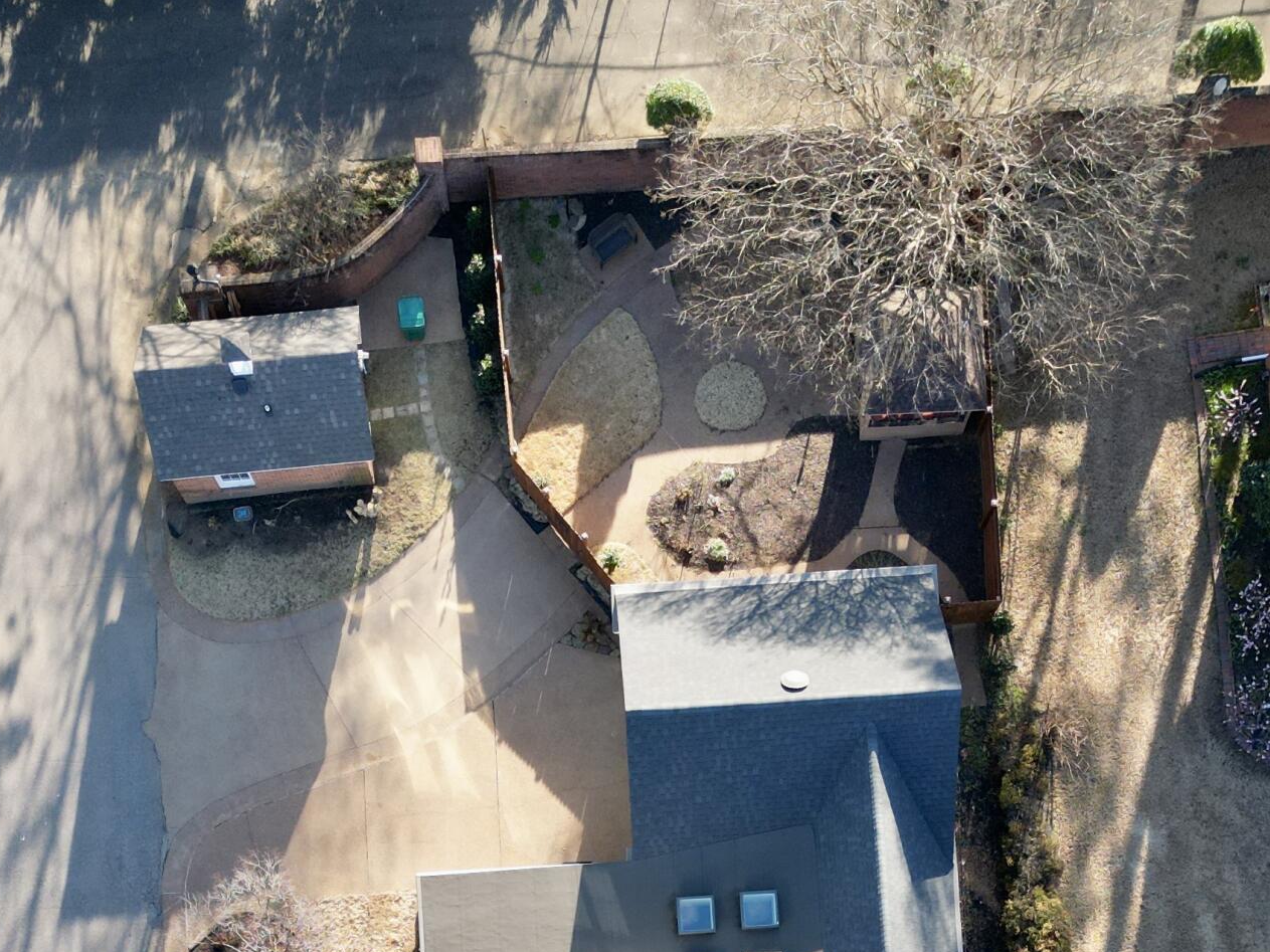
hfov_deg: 33.8
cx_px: 607
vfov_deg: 24.1
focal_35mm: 57
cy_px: 1033
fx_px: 2091
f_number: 1.7
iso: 200
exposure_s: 1/500
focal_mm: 6.72
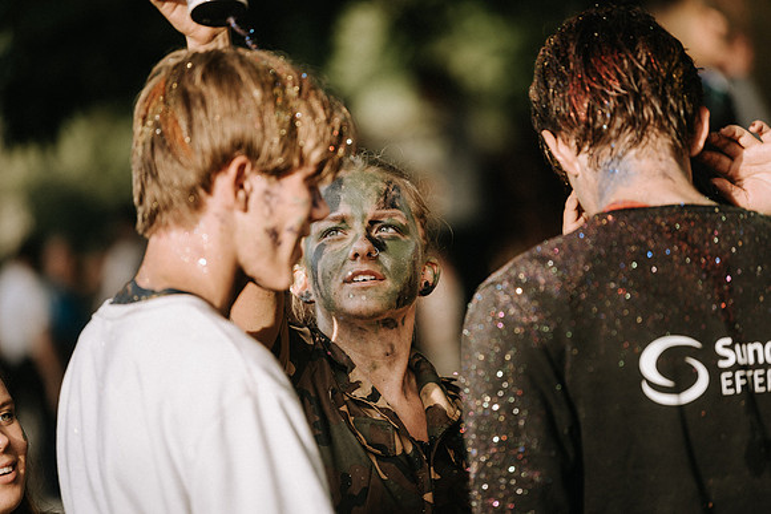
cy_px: 257
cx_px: 386
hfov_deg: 11.1
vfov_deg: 7.4
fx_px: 3963
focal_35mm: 185
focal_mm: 185
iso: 100
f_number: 2.8
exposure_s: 1/800
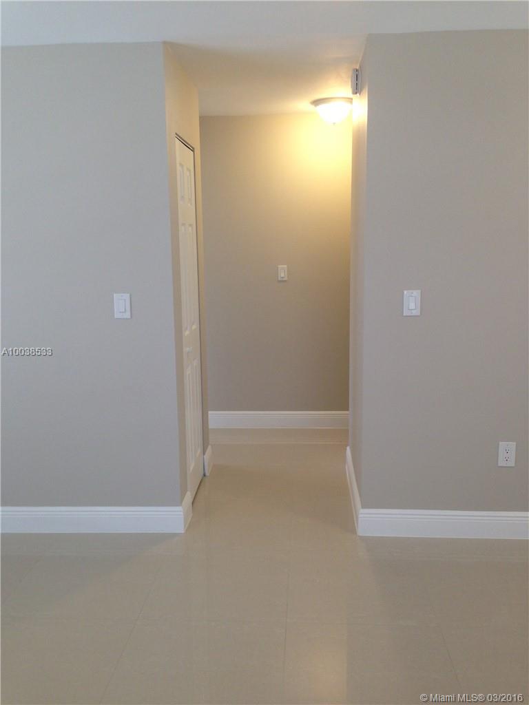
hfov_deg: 42.9
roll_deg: +1.2
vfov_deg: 55.4
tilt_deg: -6.1
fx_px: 672
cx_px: 264
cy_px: 352
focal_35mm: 33
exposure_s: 1/40
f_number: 2.4
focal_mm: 4.12
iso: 50
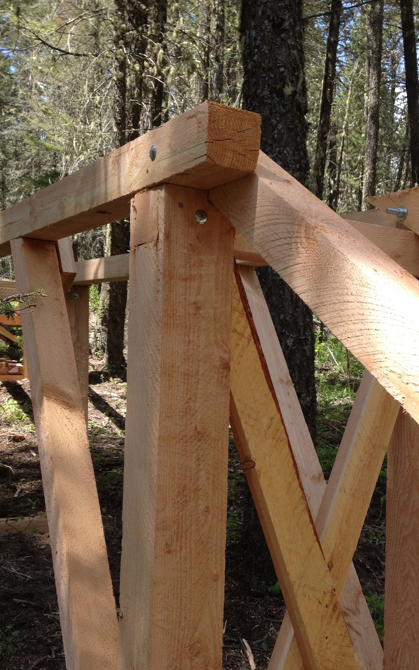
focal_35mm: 44
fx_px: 804
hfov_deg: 29.1
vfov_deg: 45.1
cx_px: 263
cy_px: 389
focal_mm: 4.28
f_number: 2.4
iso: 64
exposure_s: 1/373
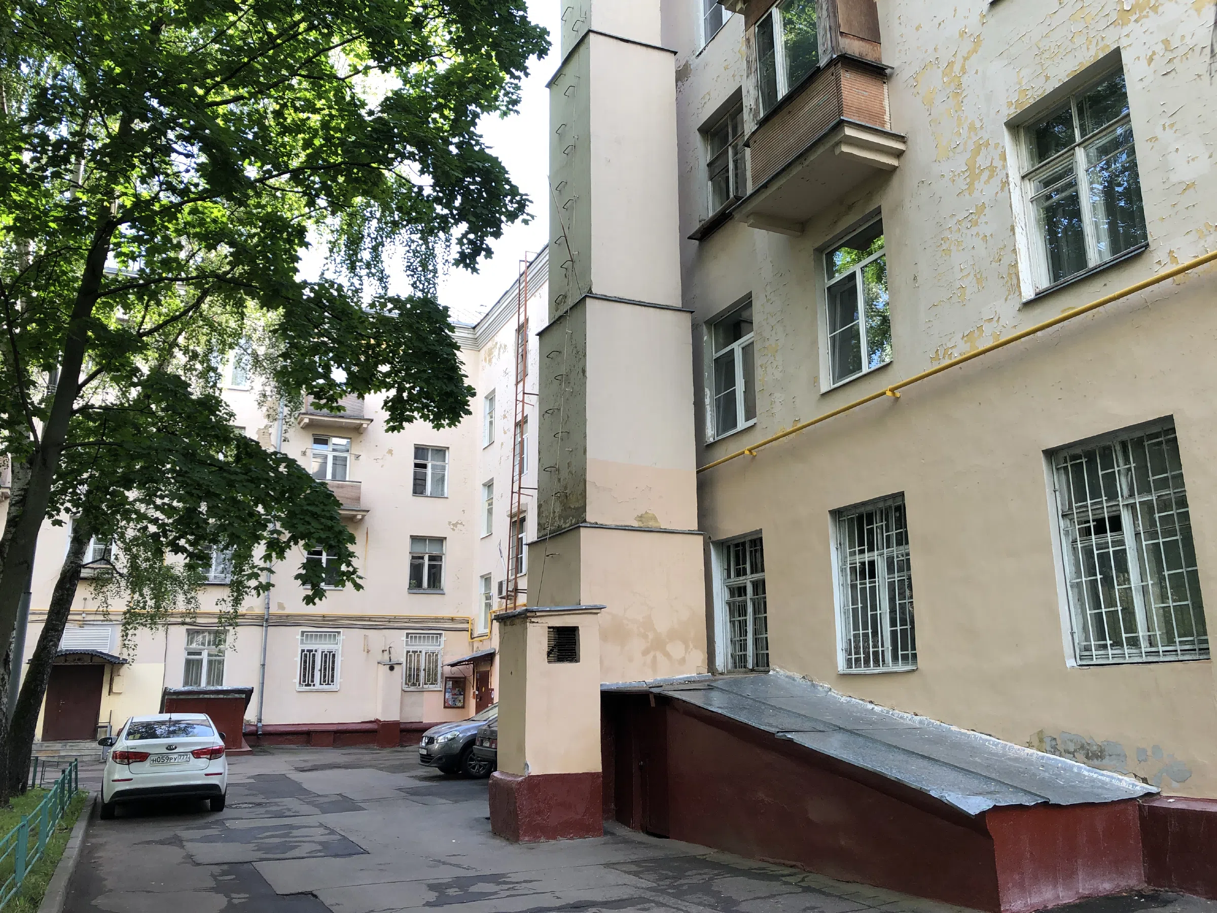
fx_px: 984
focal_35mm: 28
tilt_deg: +13.4
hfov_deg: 63.4
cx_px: 608
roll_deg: +1.3
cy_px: 456
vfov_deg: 49.7
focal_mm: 4
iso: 20
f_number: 1.8
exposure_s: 1/141
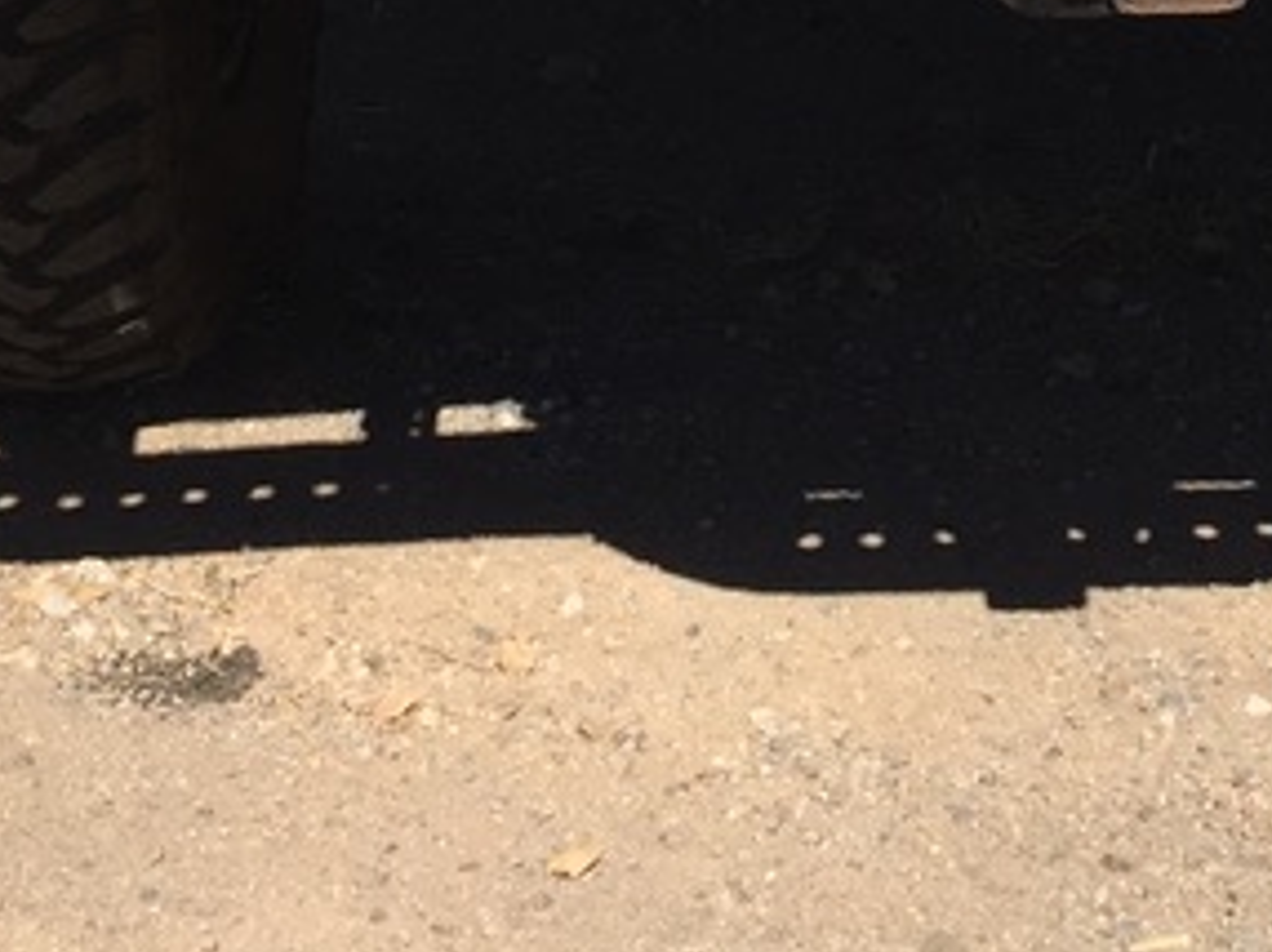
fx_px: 3818
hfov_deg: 18.7
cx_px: 1045
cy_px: -730
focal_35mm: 104
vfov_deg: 12.9
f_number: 2.2
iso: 32
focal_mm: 4.15
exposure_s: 1/2326
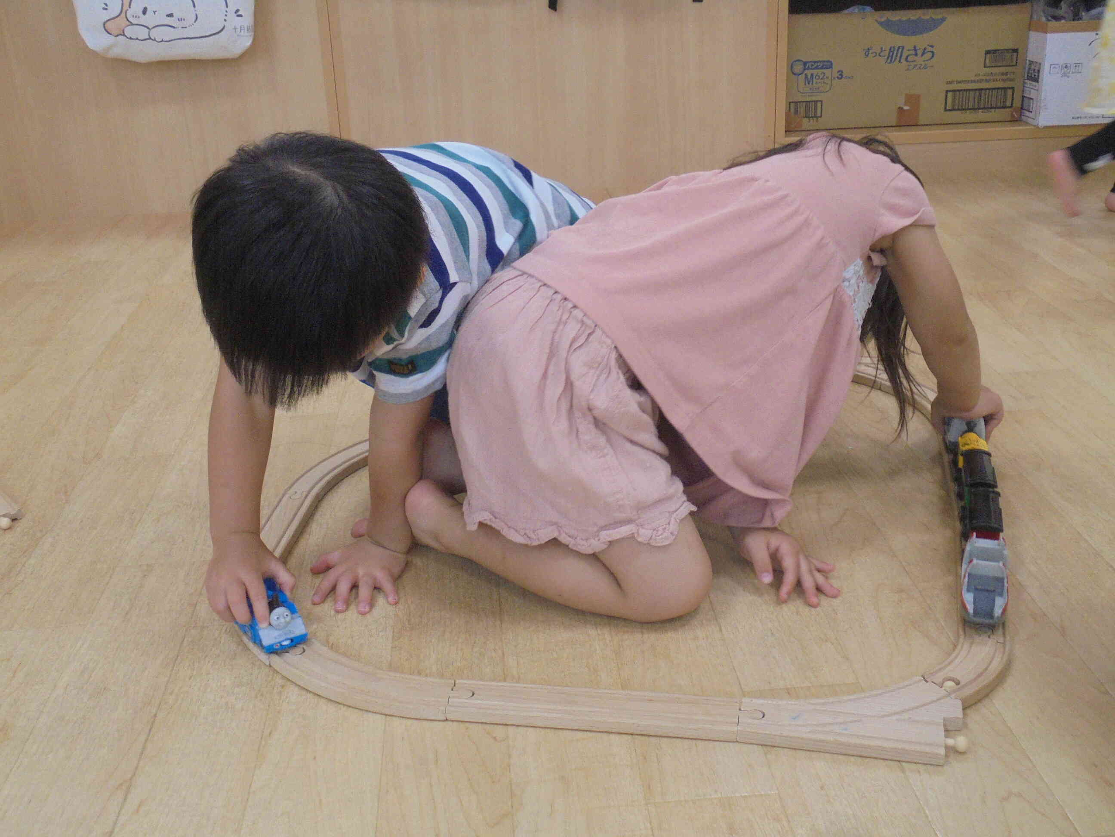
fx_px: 1224
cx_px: 558
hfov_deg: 49.0
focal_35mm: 38
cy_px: 418
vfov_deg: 37.7
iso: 320
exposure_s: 1/100
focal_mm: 6.9
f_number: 4.2
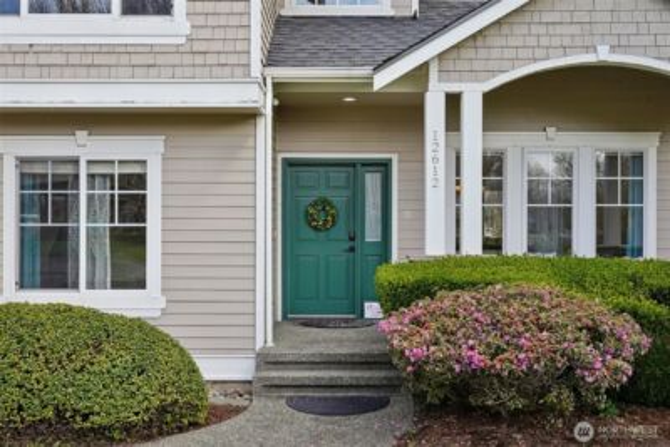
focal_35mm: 42
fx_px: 782
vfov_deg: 31.9
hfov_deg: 46.4
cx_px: 335
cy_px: 224
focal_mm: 28
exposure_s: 1/125
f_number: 8
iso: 125
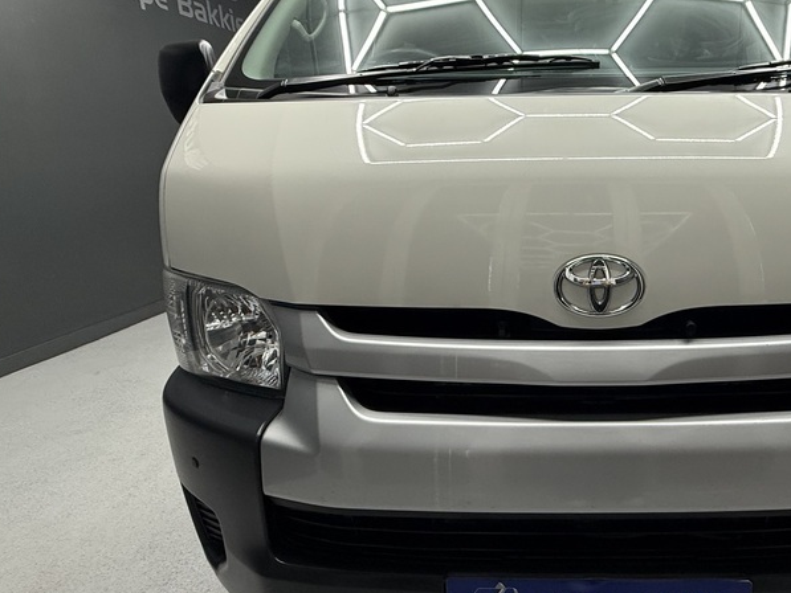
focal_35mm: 24
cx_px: 574
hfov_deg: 67.9
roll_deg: +1.3
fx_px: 549
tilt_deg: -13.7
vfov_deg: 56.8
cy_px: 294
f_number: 2.2
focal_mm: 2.22
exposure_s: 1/100
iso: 200
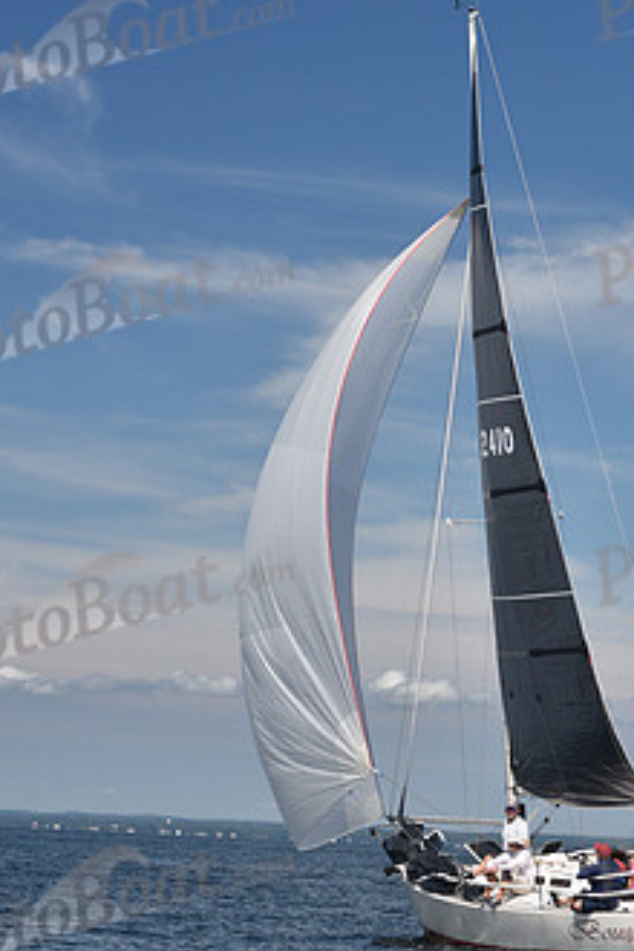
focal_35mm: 123
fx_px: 3249
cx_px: 445
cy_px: 424
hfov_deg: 11.1
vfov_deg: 16.6
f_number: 7.1
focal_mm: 70
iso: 200
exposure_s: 1/500
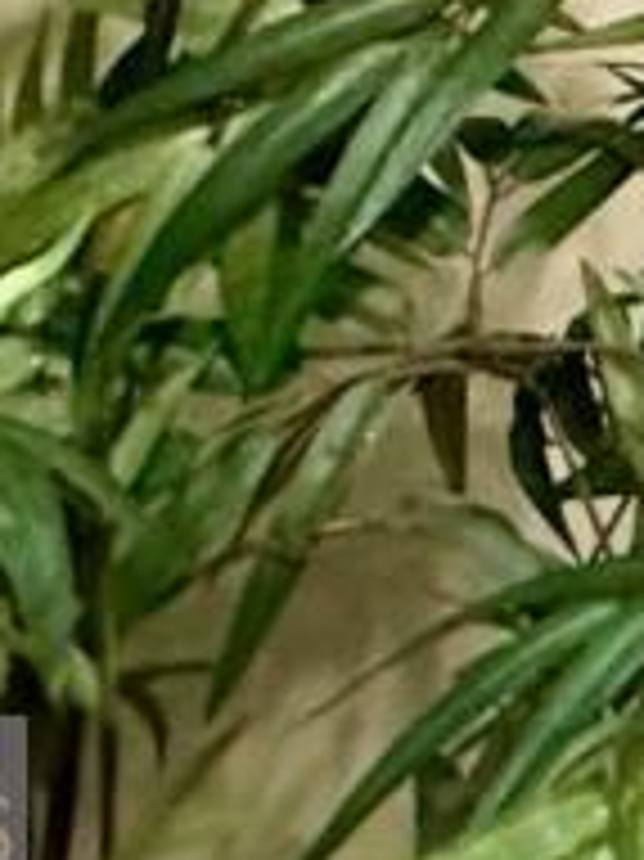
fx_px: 2185
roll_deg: -1.5
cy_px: -1108
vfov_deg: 15.1
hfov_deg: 10.1
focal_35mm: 88
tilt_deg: -4.0
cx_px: 2121
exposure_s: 1/60
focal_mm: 2.22
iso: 640
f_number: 2.2
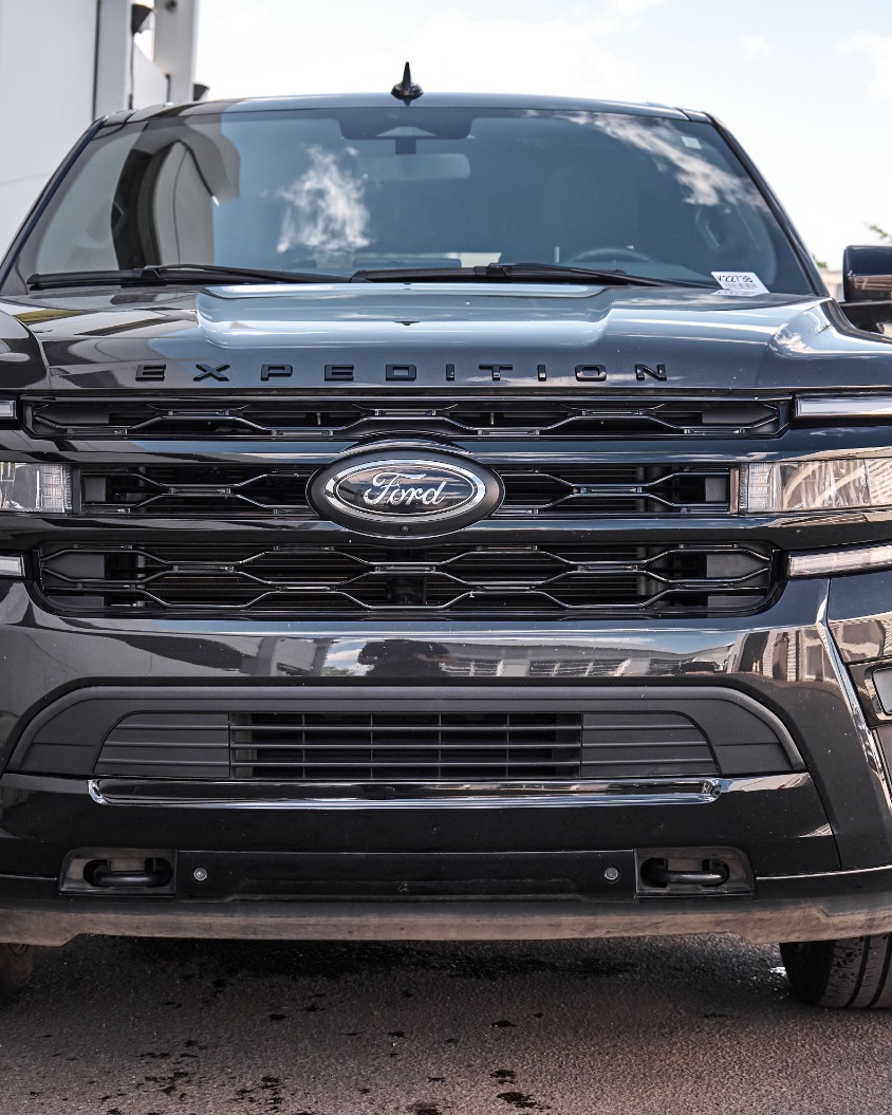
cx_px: 396
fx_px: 2442
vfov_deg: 25.7
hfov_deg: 20.7
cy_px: 555
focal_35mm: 74
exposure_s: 1/800
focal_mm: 52
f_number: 5.4
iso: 1250
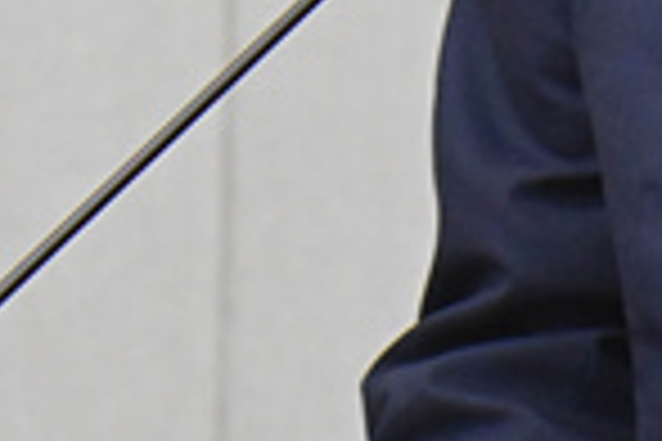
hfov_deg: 1.9
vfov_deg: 1.3
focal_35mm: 1089
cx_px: 901
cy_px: -214
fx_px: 20024
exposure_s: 1/250
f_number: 7.1
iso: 6400
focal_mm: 200
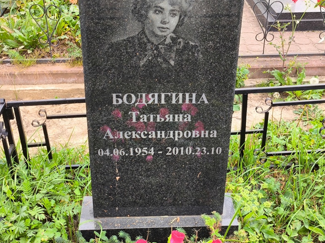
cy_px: 122
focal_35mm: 51
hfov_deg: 37.5
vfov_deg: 28.6
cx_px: 163
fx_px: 479
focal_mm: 4.71
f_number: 1.7
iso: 50
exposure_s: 1/139
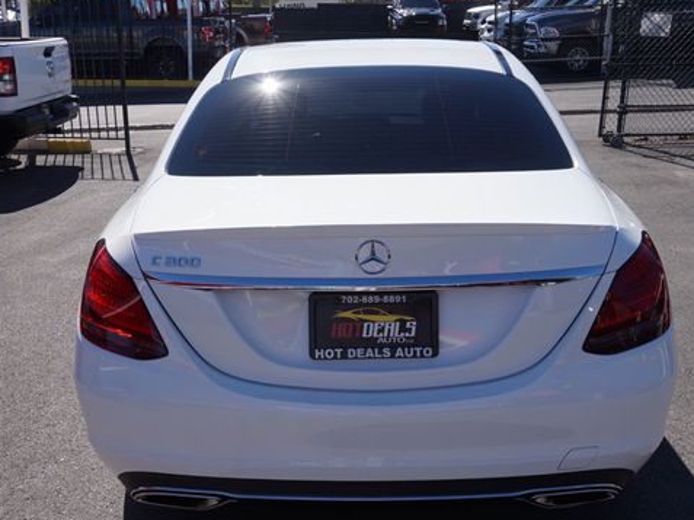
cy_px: 302
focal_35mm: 41
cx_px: 335
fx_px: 814
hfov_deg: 46.2
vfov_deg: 35.3
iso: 100
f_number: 9
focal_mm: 21
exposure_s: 1/250
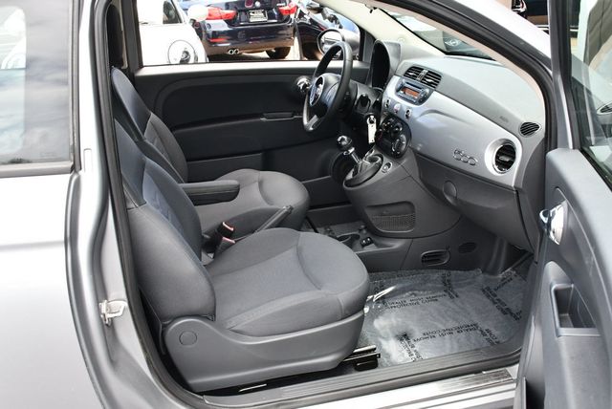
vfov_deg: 36.9
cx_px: 306
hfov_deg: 53.1
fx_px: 613
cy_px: 204
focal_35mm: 36
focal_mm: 18
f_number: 5
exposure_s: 1/250
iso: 400
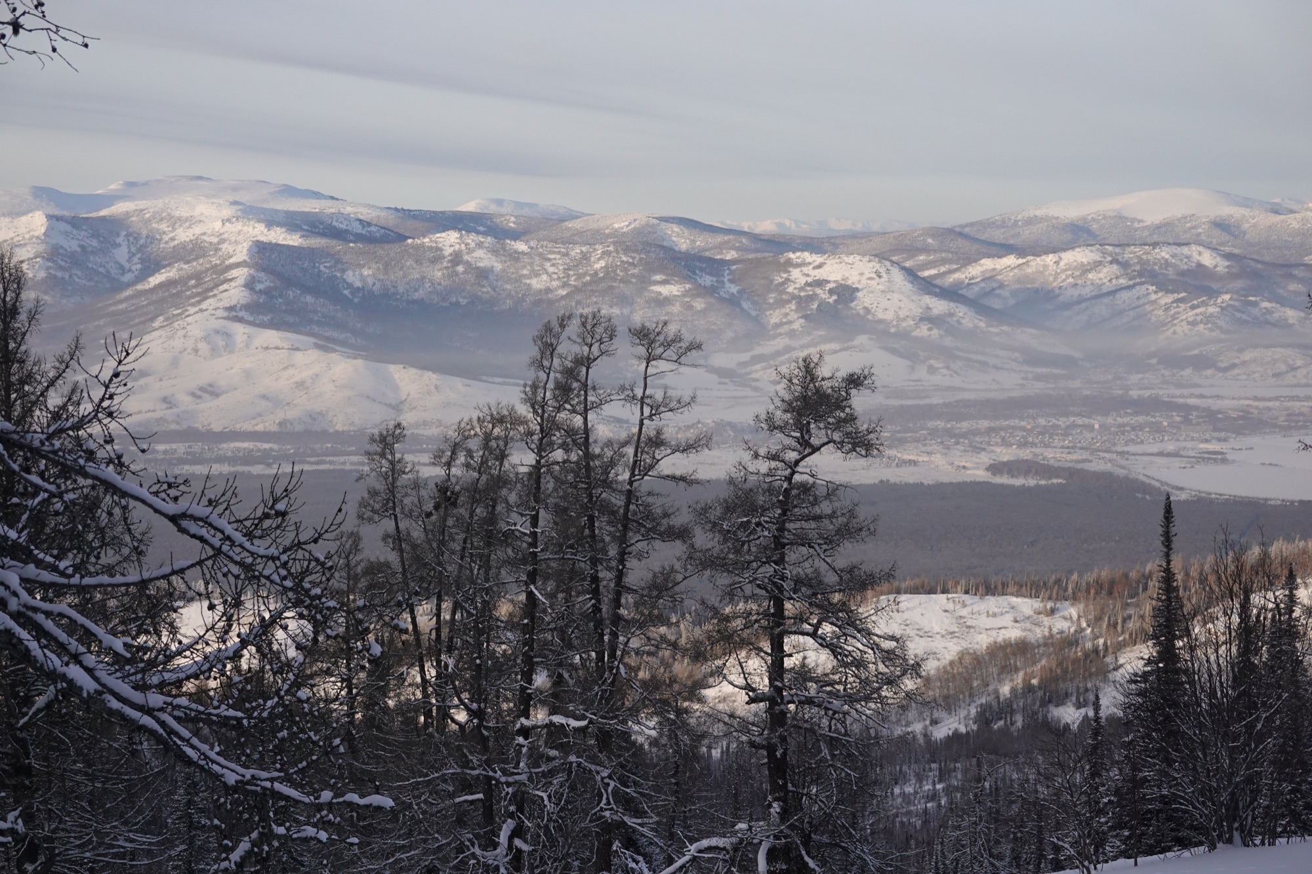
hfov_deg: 32.4
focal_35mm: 62
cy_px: 437
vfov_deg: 21.9
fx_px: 2259
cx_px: 656
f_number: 4
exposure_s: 1/2000
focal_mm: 22.92
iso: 500
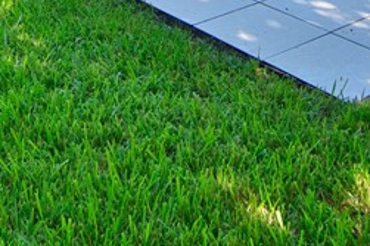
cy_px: -256
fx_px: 668
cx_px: 217
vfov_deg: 16.0
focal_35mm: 65
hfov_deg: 30.9
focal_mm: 10
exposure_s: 1/125
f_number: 5
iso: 100
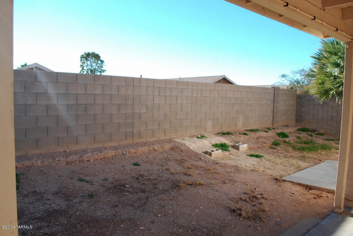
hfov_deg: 67.3
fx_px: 265
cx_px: 176
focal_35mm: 27
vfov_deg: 48.0
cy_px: 118
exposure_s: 1/160
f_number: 6.3
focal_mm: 18
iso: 100
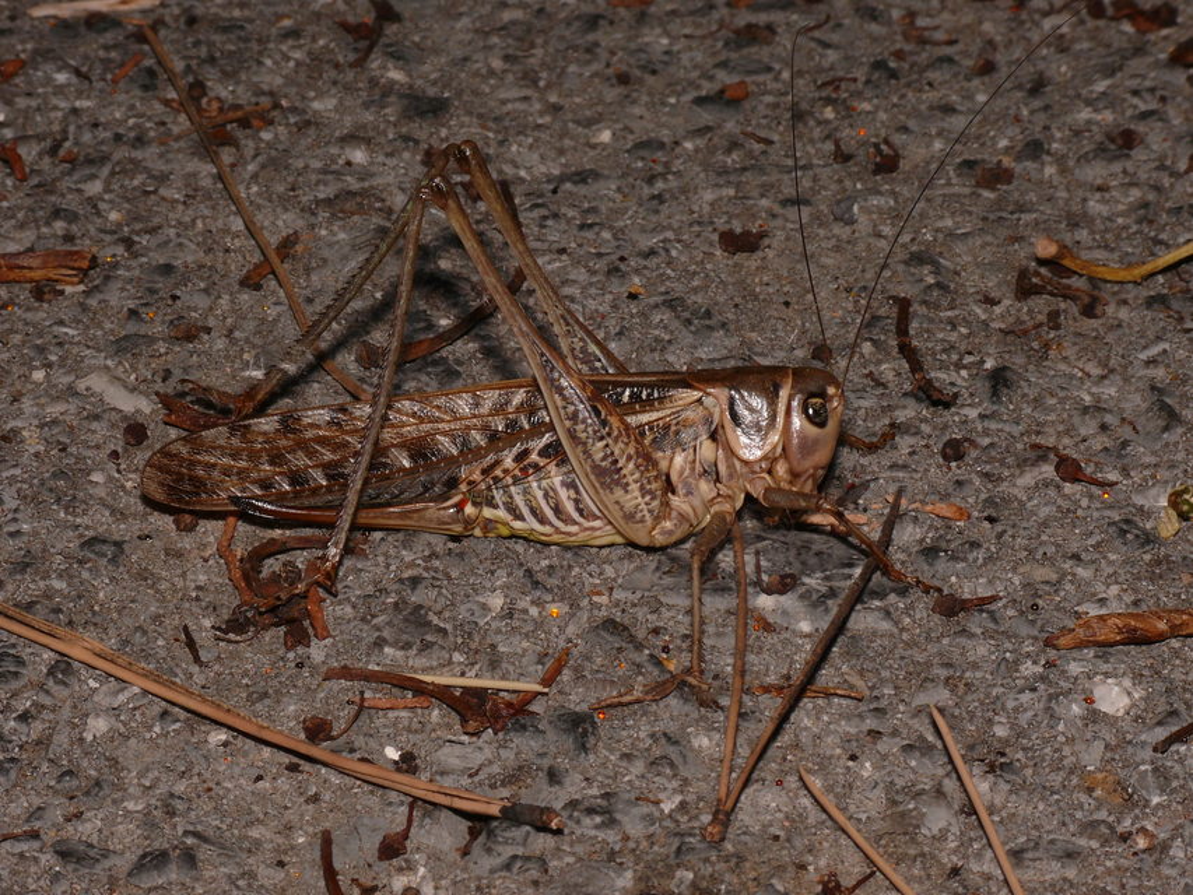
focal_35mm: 115
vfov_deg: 12.9
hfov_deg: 17.1
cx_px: 596
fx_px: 3964
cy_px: 448
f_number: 11
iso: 100
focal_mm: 24.3
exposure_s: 1/640
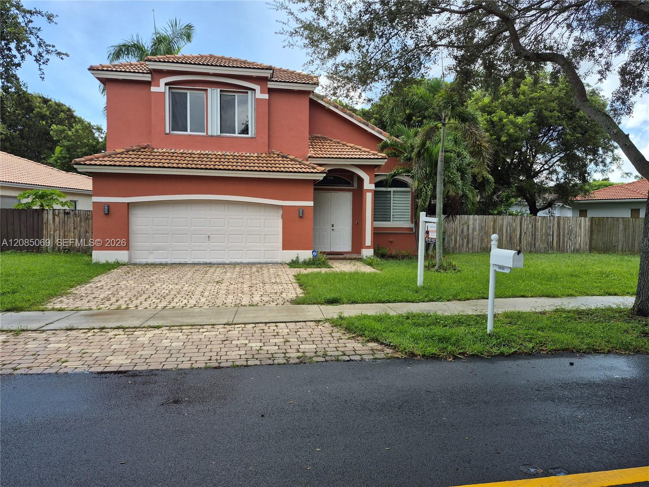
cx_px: 324
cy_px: 244
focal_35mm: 23
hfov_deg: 73.9
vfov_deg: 58.9
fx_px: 431
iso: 25
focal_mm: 5.4
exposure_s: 1/912
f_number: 1.8
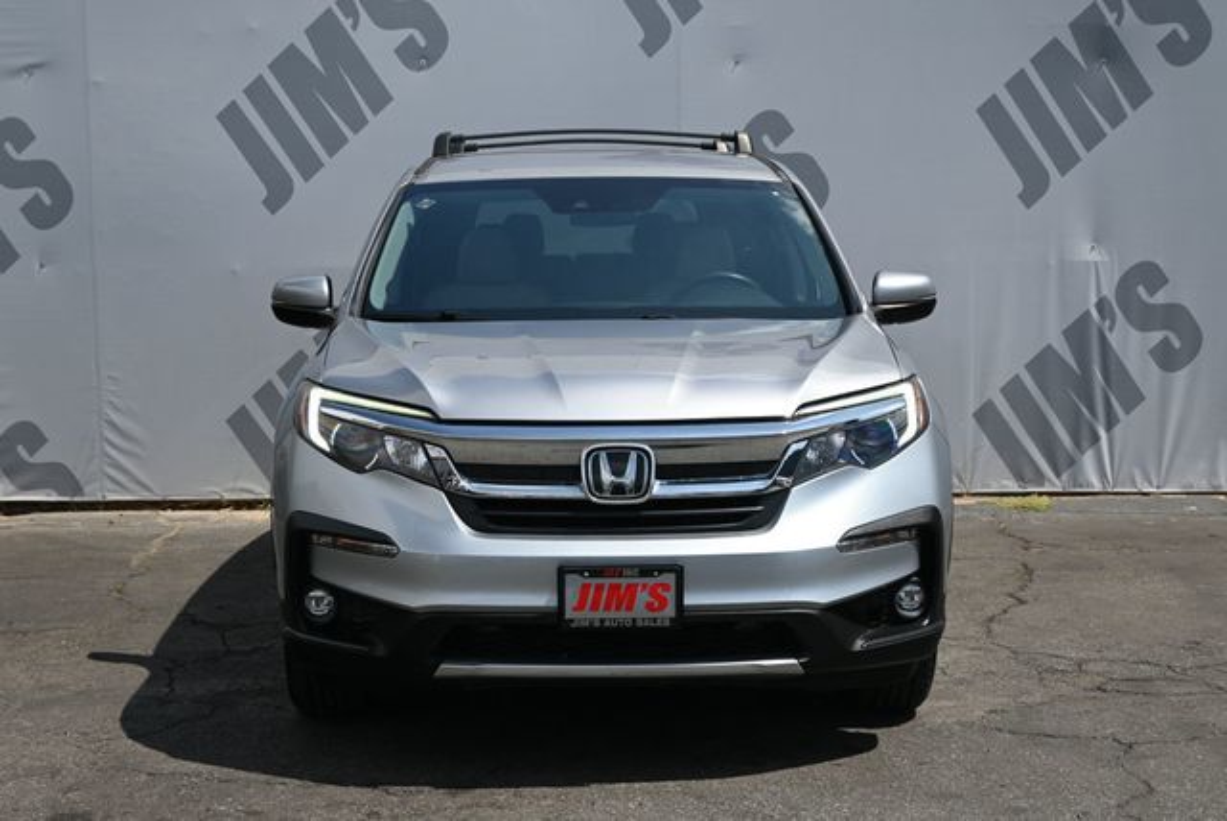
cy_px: 410
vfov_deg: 25.1
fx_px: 1842
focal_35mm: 54
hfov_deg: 36.8
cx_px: 614
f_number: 6.3
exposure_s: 1/320
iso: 100
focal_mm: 36
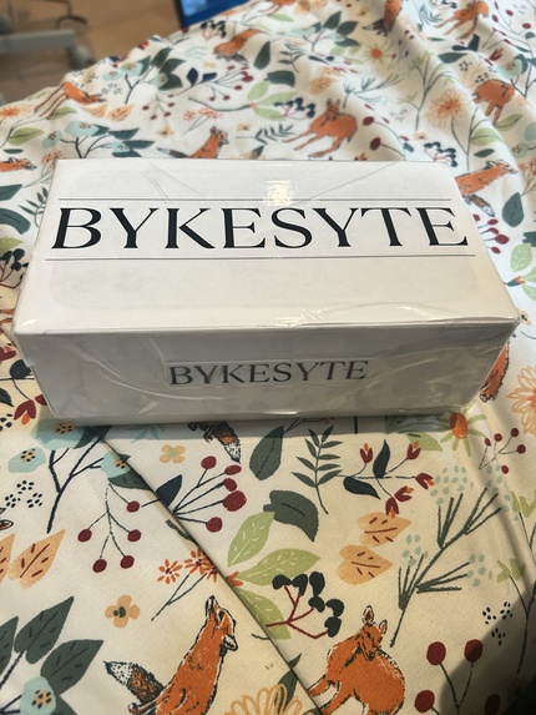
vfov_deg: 67.3
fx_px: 537
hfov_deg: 53.1
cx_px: 268
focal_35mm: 26
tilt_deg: -53.3
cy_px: 358
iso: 125
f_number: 1.5
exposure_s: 1/120
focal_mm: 5.7
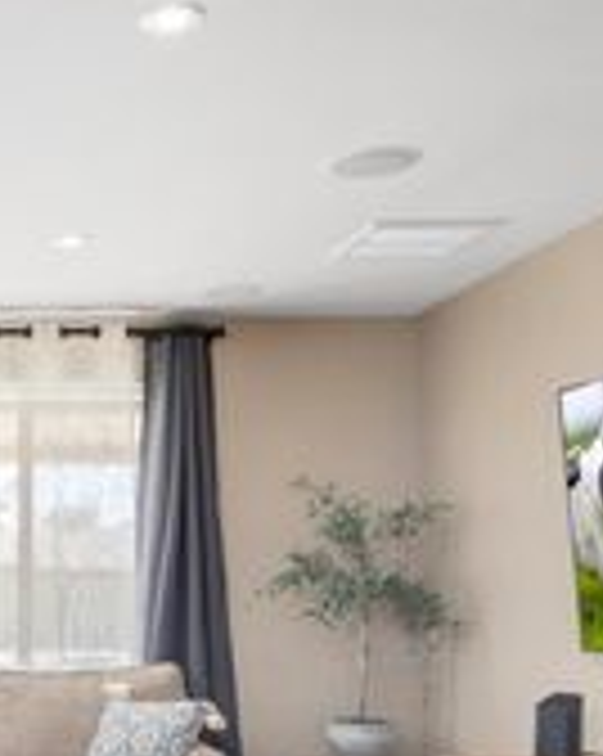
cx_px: -108
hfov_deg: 24.7
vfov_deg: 32.6
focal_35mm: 56
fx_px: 1252
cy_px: 619
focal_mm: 20
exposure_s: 1/15
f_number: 8
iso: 640
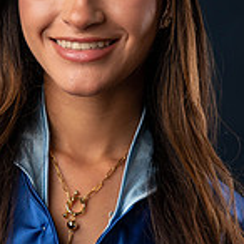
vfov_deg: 11.5
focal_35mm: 152
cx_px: 58
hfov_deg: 11.5
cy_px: 105
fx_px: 1212
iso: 200
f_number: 5.6
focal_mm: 58
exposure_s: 1/100
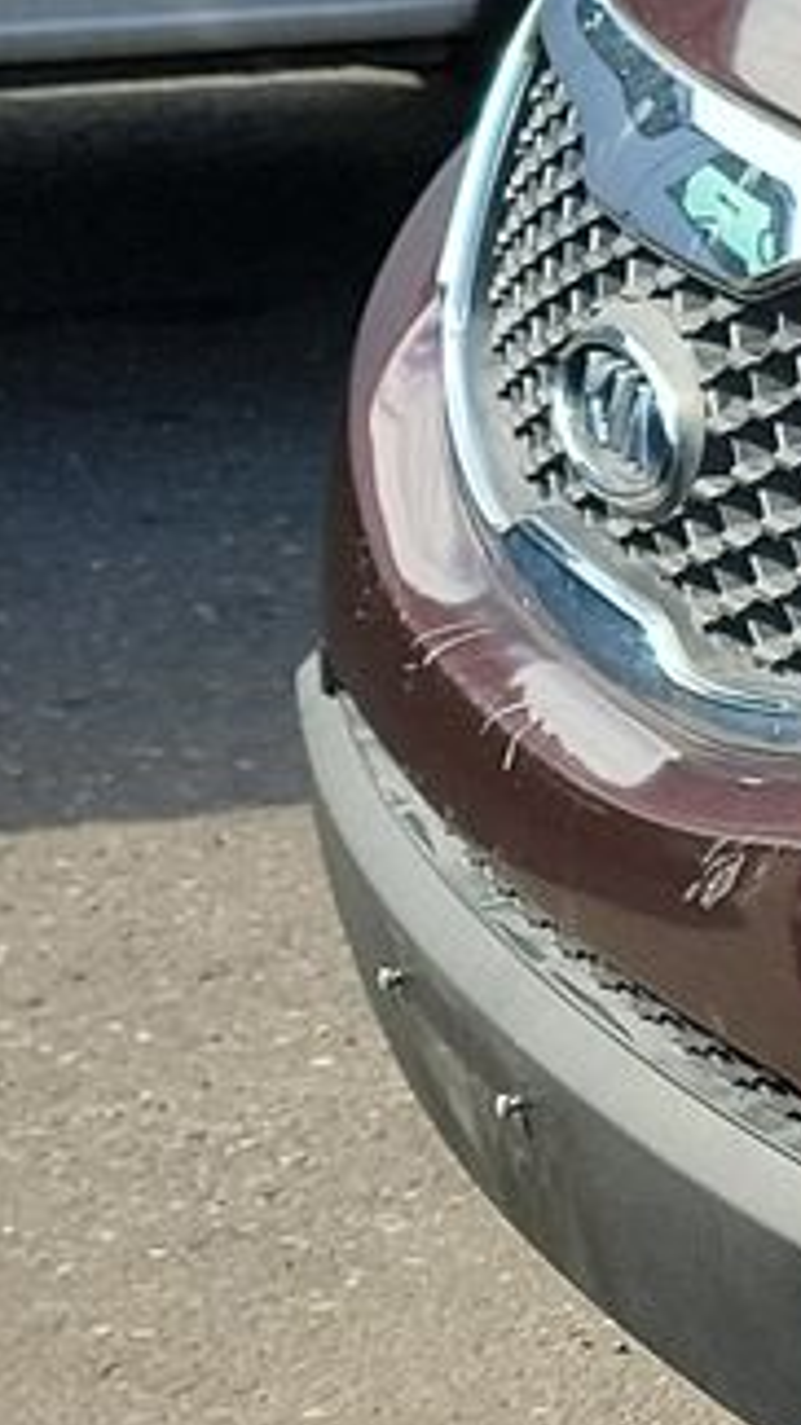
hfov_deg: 7.2
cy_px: 242
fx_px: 4876
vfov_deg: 16.5
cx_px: 3120
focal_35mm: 129
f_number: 1.8
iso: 50
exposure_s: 1/449
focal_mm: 6.7
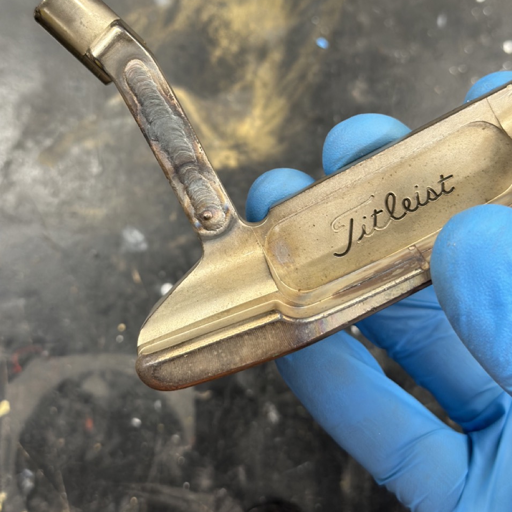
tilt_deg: -73.0
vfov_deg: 29.9
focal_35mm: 57
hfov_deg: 30.0
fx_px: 954
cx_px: 257
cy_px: 182
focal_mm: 6.86
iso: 160
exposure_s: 1/60
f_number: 1.78
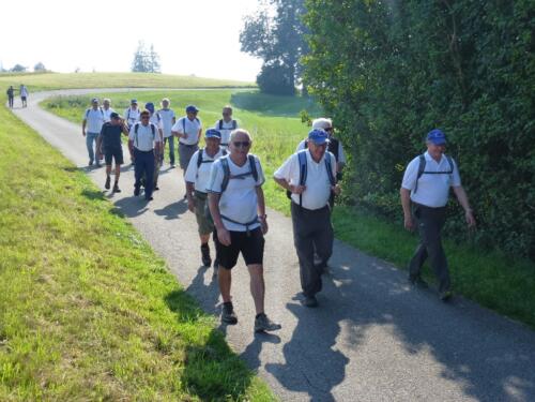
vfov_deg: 29.7
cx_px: 268
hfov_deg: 38.9
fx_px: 757
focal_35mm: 49
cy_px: 201
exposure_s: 1/400
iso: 160
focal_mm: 8.7
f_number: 4.1
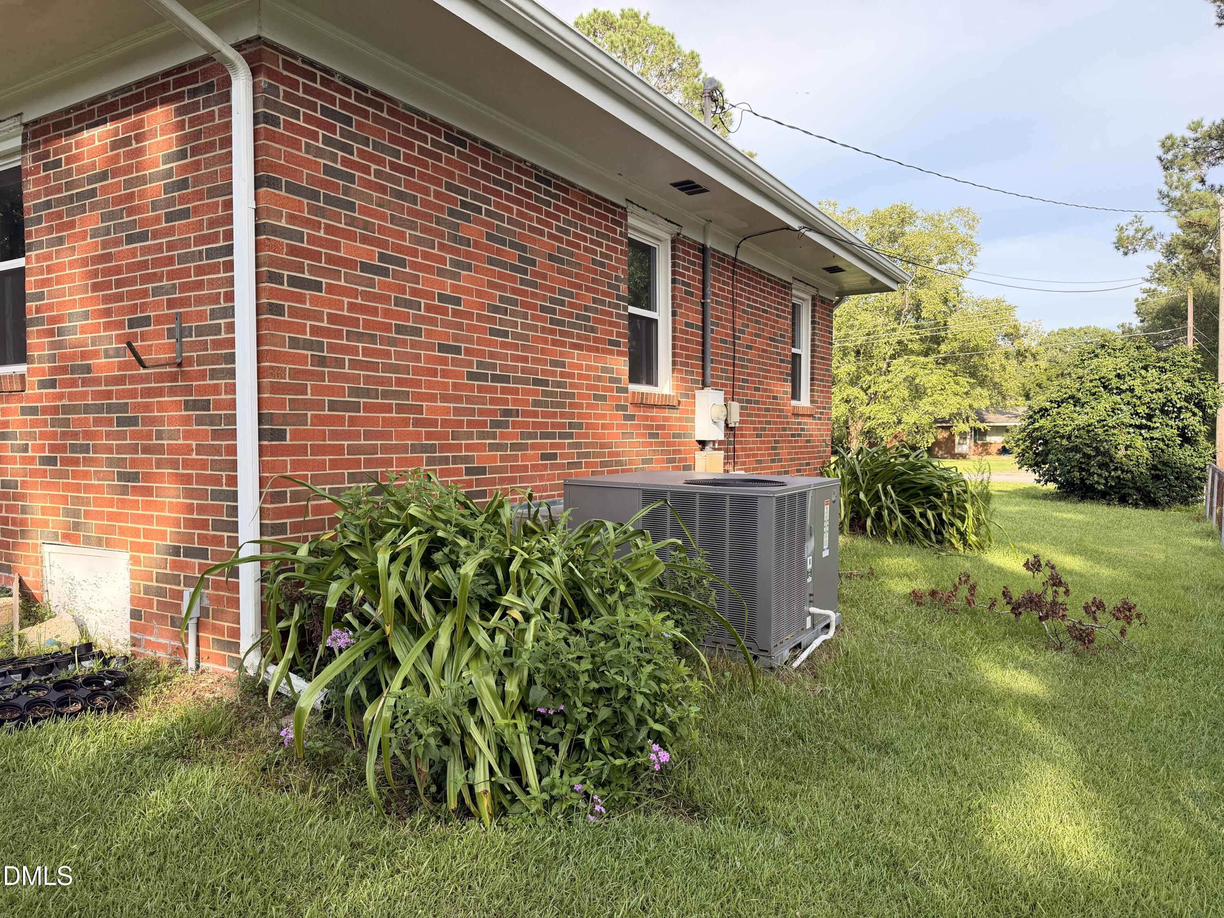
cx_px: 612
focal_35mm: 24
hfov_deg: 71.6
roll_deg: -0.5
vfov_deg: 56.8
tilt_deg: -2.2
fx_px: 849
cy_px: 459
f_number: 1.78
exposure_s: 1/1122
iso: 100
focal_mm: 6.76
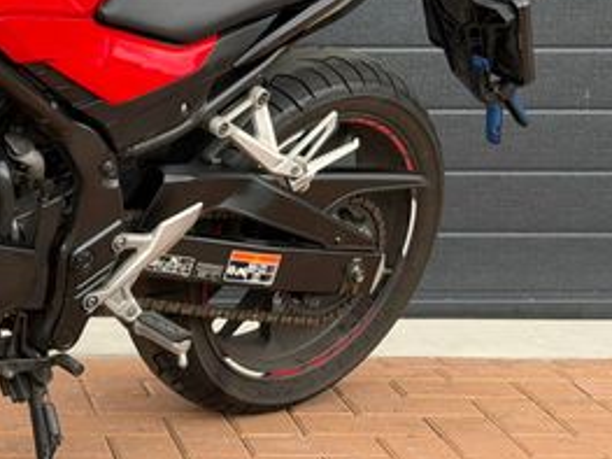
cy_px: 58
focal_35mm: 117
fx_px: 2068
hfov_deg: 16.2
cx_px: -114
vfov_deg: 12.6
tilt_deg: -3.2
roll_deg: +0.6
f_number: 1.78
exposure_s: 1/1027
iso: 80
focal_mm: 6.76
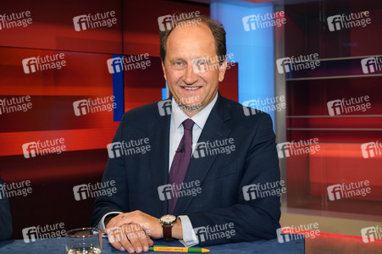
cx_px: 191
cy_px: 127
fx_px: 414
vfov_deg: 34.2
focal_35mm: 39
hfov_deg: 49.6
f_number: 4.5
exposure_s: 1/160
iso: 1600
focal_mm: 39
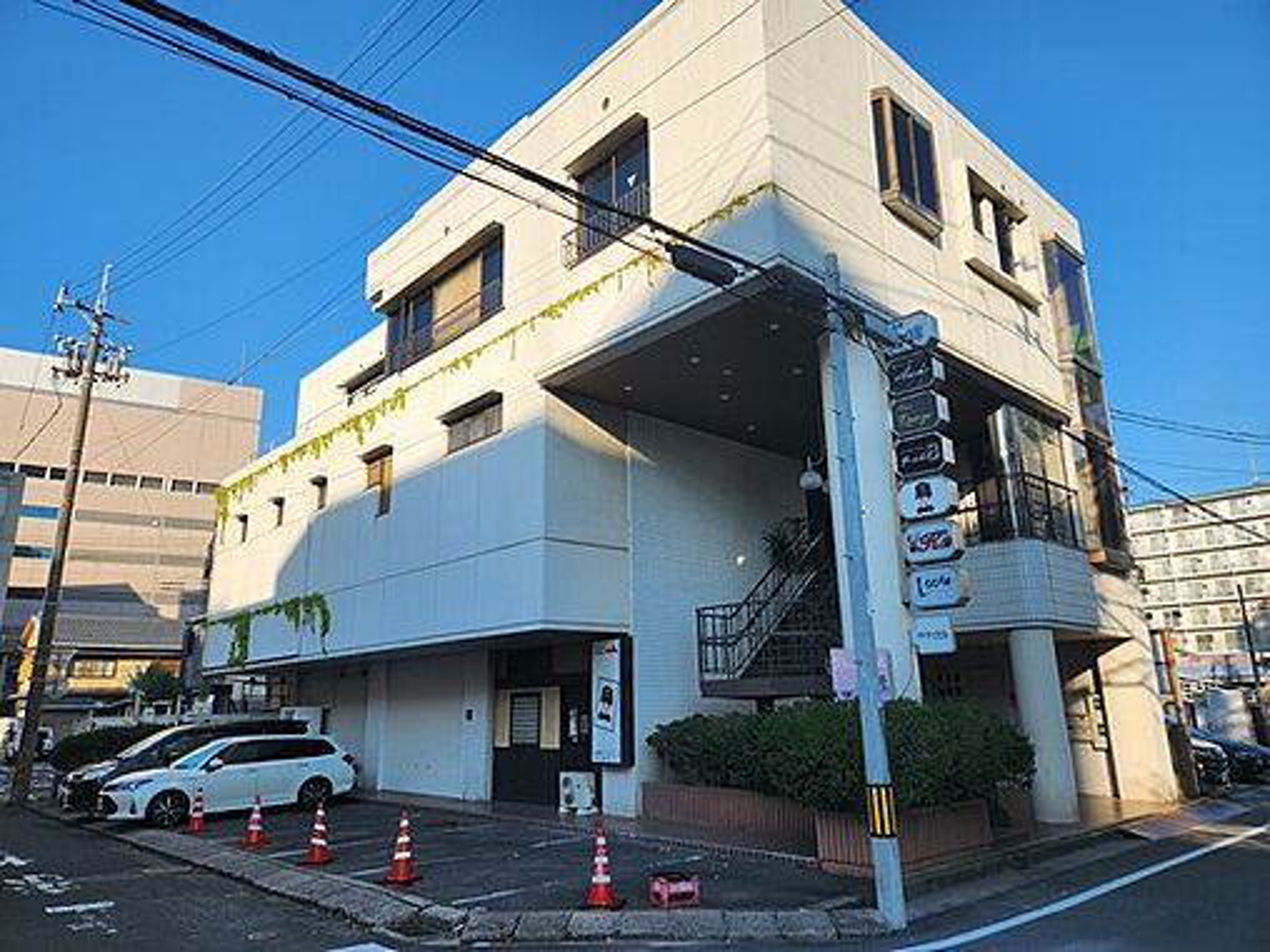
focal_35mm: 23
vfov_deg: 58.9
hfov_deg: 73.9
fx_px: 844
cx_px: 635
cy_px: 476
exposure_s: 1/1120
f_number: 1.8
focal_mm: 5.4
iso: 20
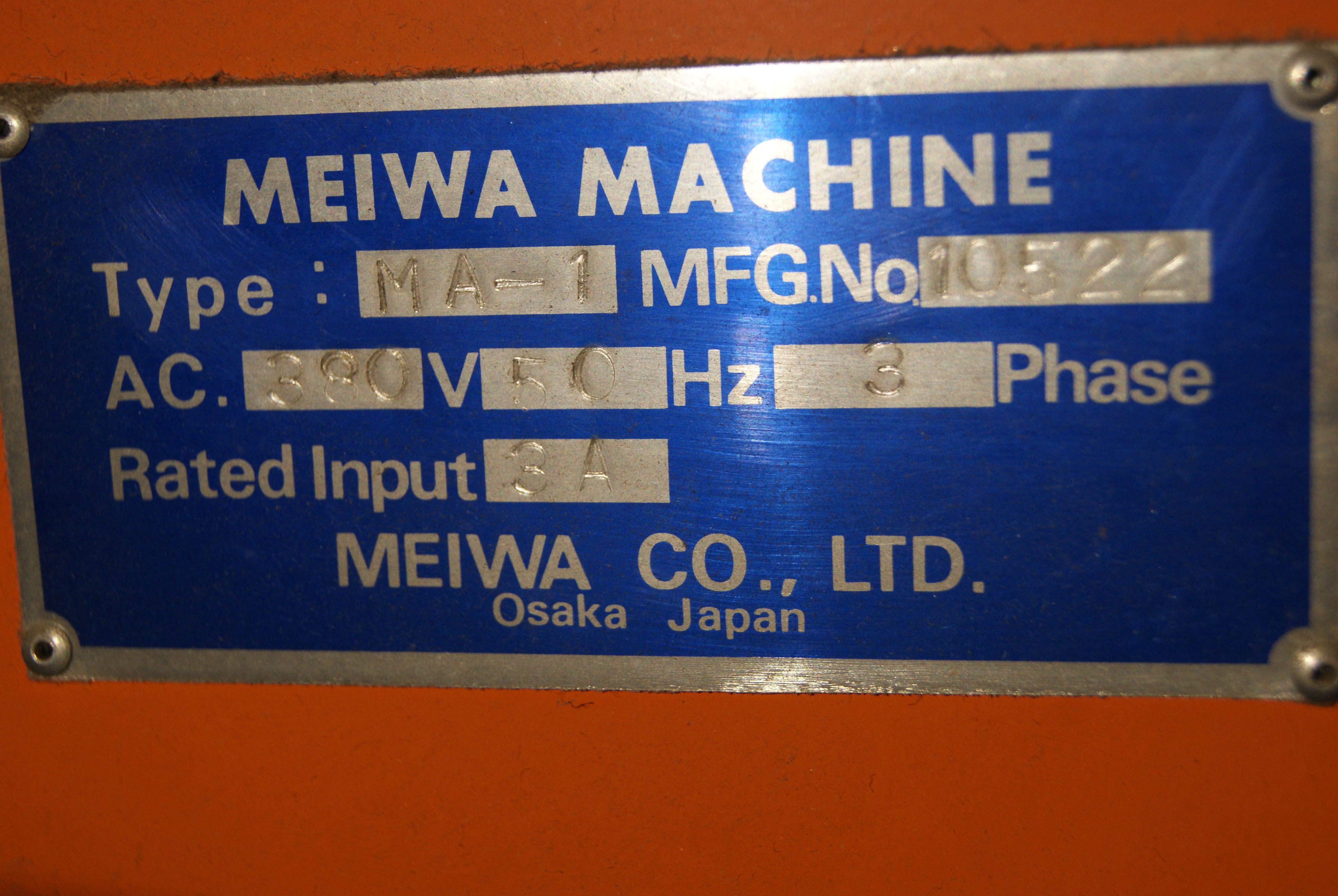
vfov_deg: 20.2
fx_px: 2512
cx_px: 669
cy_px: 448
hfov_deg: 29.8
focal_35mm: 68
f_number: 5.6
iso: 400
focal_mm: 45
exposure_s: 1/40
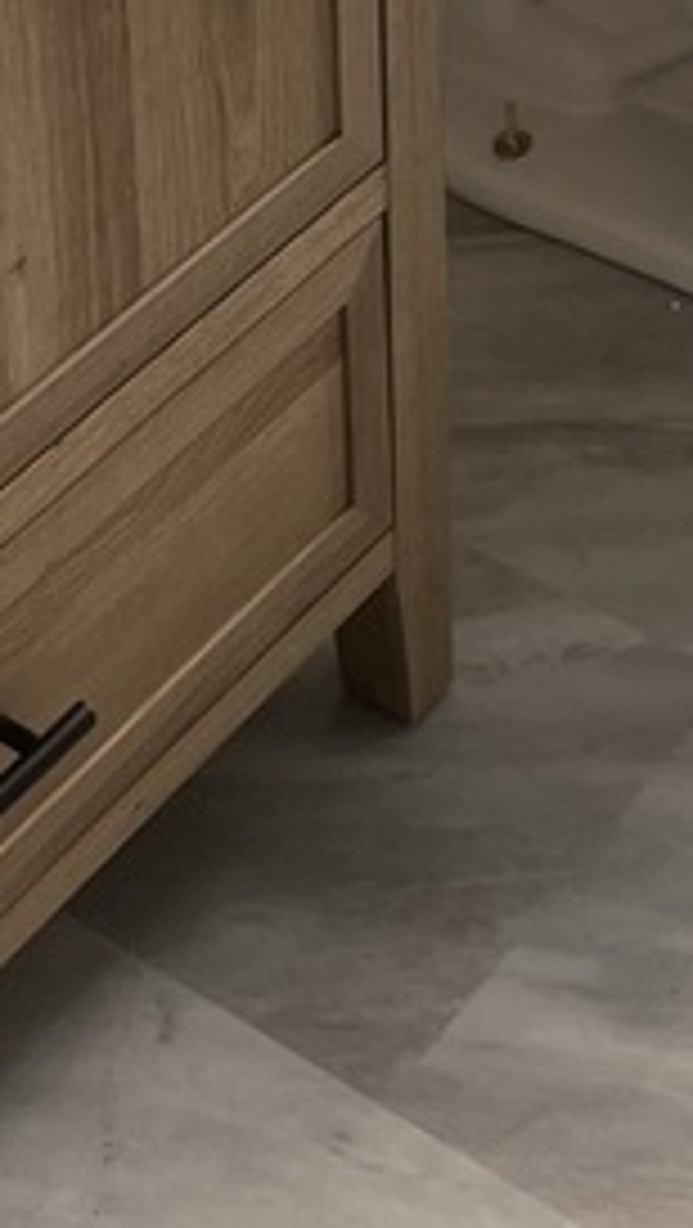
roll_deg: +2.0
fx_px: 3651
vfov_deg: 15.8
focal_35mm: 112
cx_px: 306
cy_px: -1075
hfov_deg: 10.8
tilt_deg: -17.6
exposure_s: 1/122
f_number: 1.6
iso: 50
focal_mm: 5.1
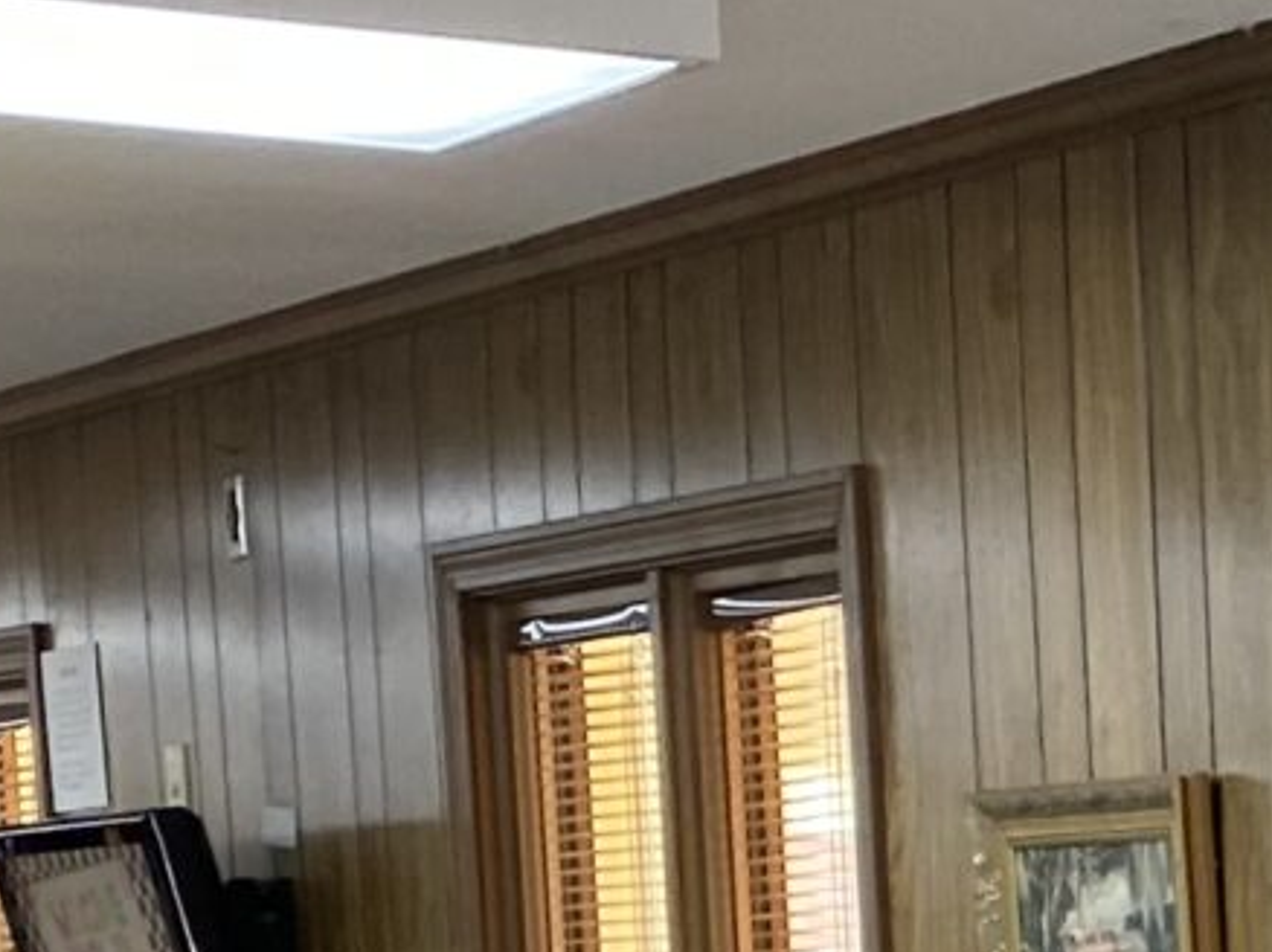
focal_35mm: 152
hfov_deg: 11.9
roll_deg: +0.8
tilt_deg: -9.2
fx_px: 5582
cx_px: 2376
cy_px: 1805
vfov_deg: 9.2
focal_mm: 4.25
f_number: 1.8
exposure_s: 1/60
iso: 80
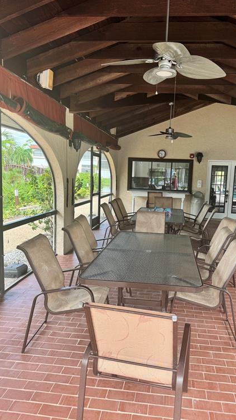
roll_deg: -2.8
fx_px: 301
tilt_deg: -8.6
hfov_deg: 42.6
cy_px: 212
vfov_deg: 69.9
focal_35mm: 27
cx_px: 143
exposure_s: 1/154
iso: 64
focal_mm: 6.76
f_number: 1.78
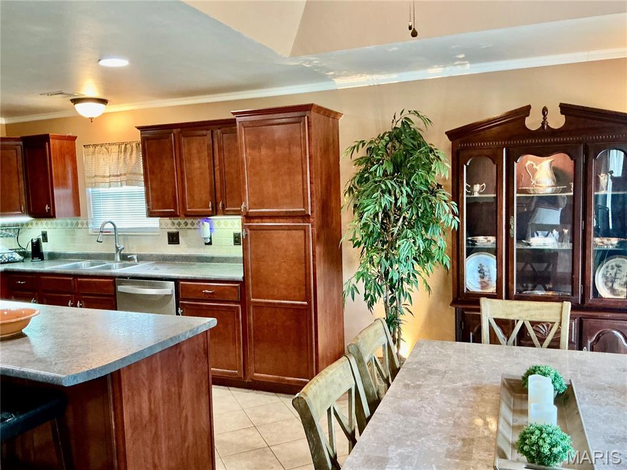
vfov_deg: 48.2
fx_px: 525
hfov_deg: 61.7
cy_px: 235
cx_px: 314
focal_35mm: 29
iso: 200
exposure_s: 1/40
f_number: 1.8
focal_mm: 3
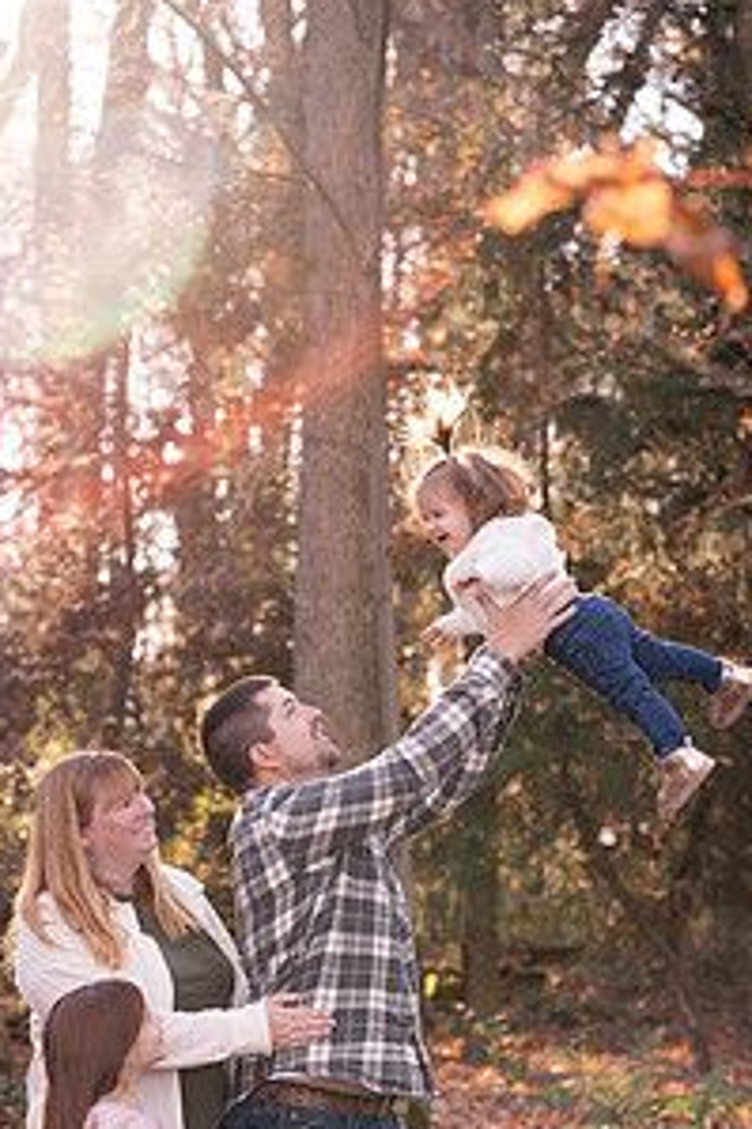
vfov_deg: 15.9
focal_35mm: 128
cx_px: 351
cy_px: 834
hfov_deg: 10.7
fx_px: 4015
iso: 320
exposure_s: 1/200
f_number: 4
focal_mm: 85
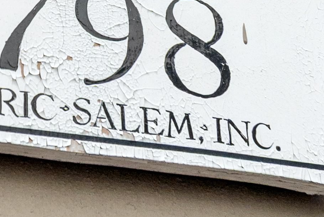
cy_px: -123
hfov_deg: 14.2
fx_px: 1287
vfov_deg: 9.3
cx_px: 51
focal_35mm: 143
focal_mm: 22
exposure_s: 1/60
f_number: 8
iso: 250
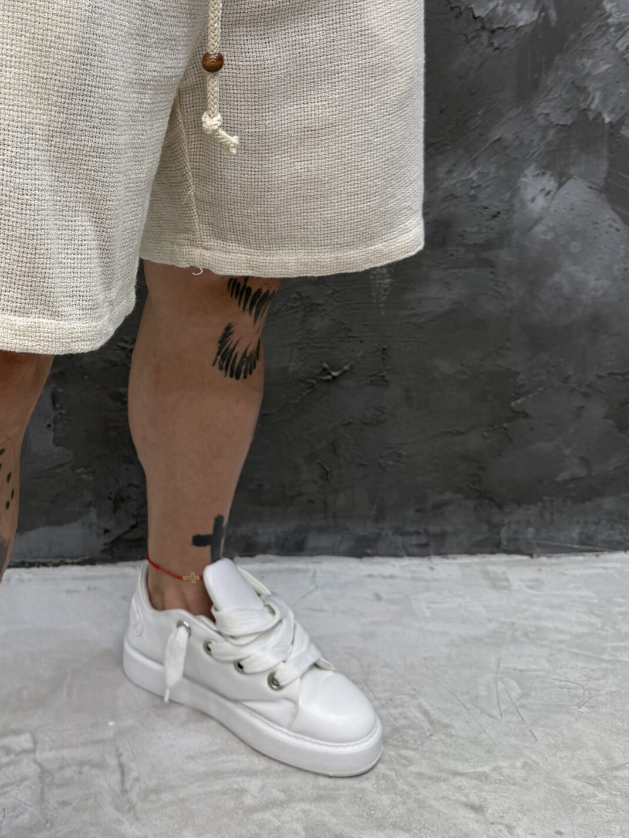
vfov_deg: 43.2
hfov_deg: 32.4
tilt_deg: -19.2
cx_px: 99
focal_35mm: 43
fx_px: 1042
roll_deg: +1.7
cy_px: 274
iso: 50
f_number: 1.78
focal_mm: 6.76
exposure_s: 1/100
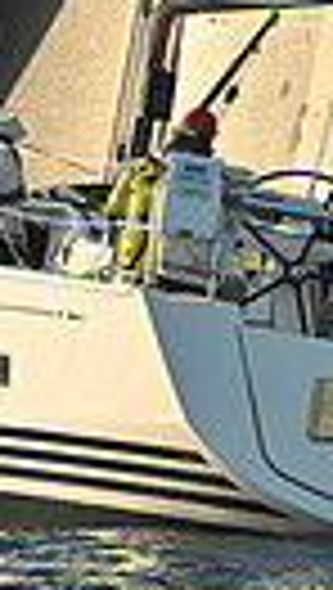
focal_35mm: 927
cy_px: 133
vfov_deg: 2.3
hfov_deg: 1.3
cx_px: 126
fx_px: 14505
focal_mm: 200
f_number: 13
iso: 800
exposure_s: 1/1000
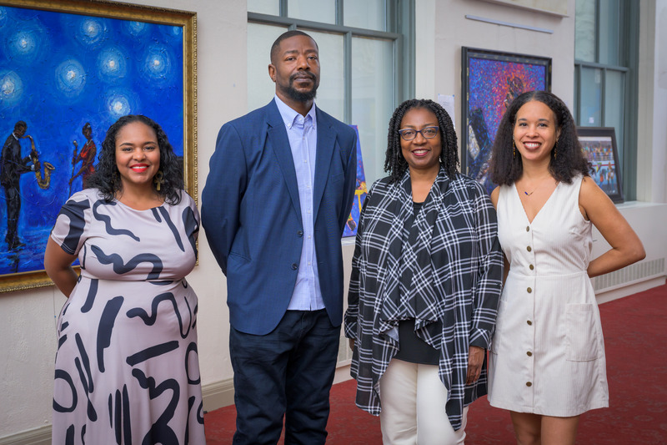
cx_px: 334
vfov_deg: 34.2
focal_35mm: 39
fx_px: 722
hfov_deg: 49.6
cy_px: 222
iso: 800
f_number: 5.6
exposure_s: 1/125
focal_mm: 39
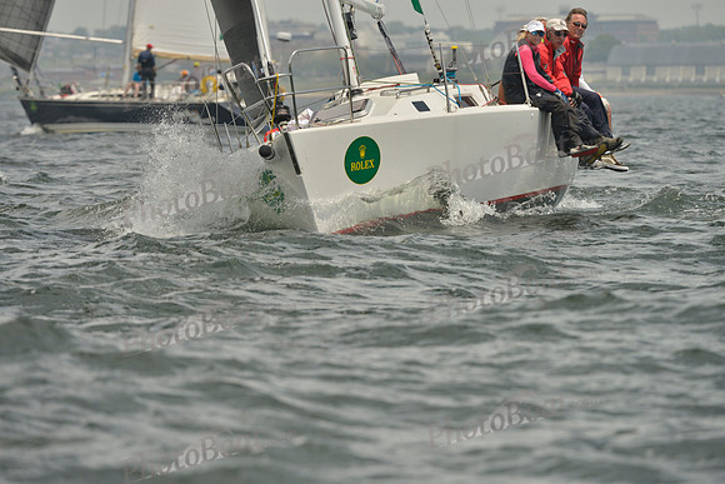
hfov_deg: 5.9
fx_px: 7050
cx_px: 362
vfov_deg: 3.9
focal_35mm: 350
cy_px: 242
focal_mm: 350
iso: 280
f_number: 8
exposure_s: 1/1250
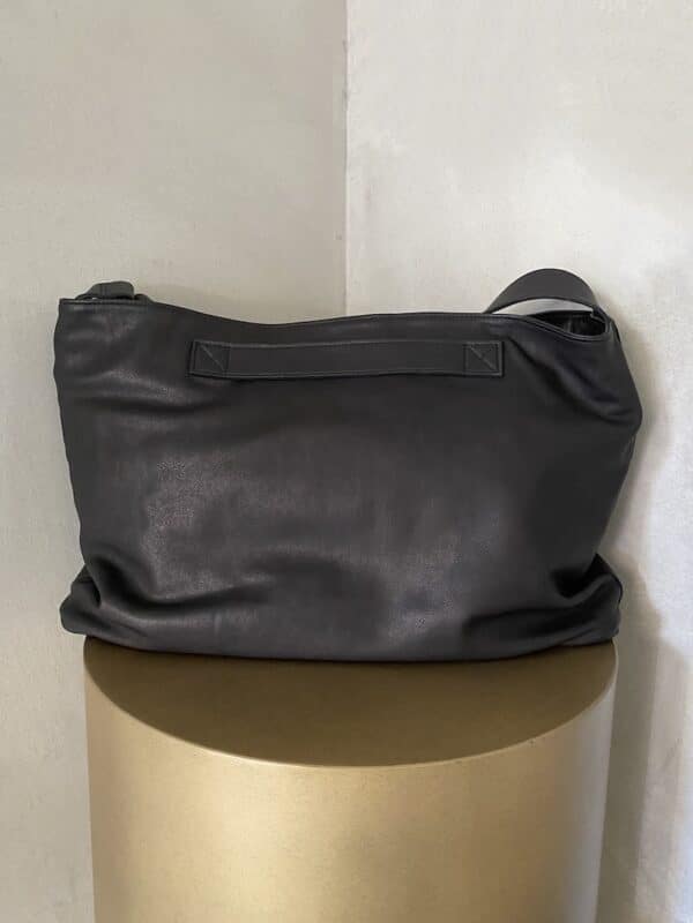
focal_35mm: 26
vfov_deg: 67.3
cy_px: 462
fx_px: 694
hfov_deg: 53.1
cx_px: 346
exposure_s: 1/46
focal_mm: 4.25
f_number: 1.8
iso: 500
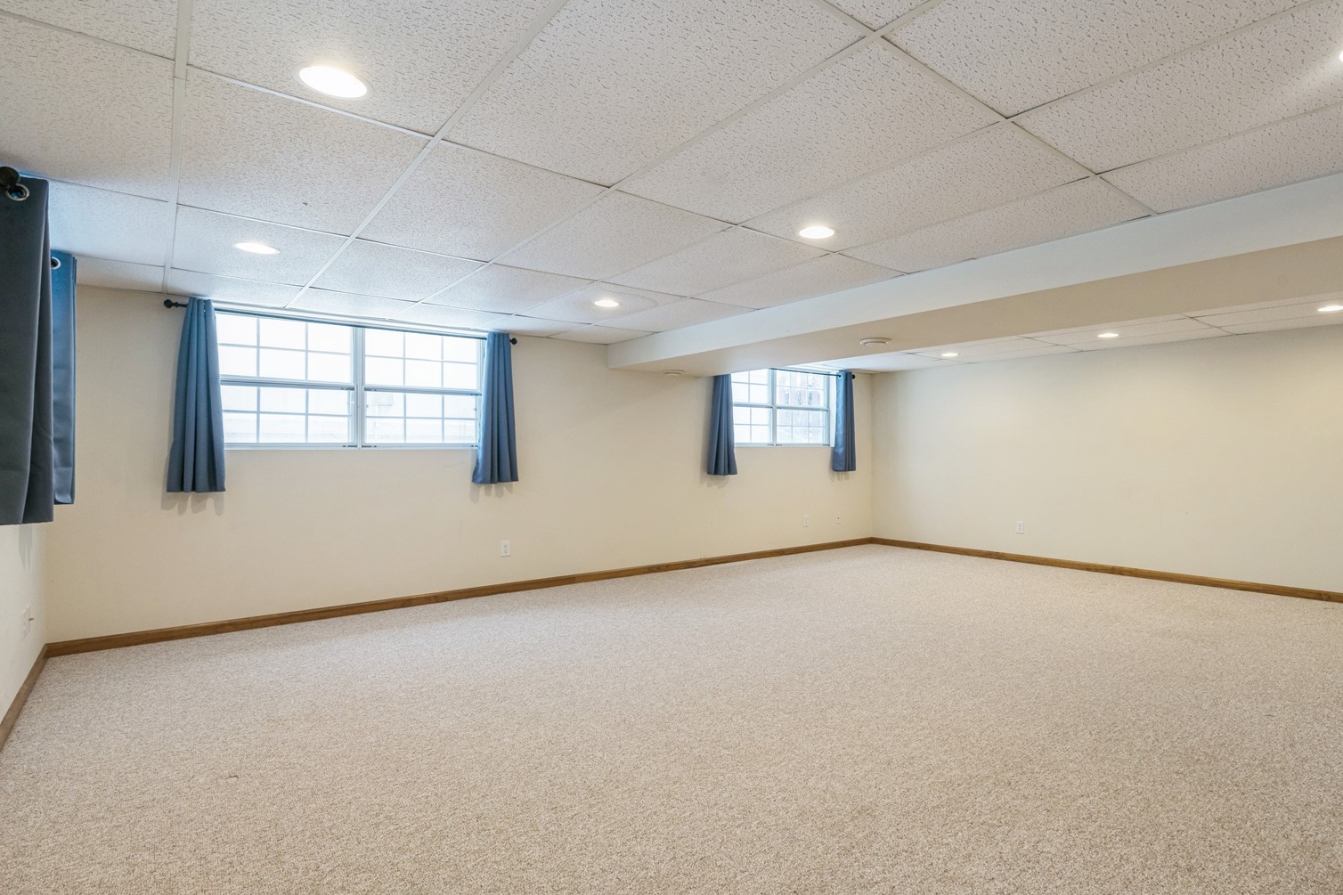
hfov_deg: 89.7
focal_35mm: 18
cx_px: 744
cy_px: 448
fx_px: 671
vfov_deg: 67.4
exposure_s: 1/6
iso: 400
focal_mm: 16
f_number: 10
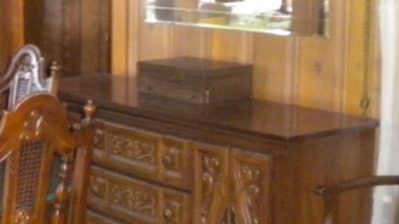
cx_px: -9
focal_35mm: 87
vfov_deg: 13.9
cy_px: 62
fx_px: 920
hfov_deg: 23.4
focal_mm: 6.3
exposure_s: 1/30
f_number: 3.1
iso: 800
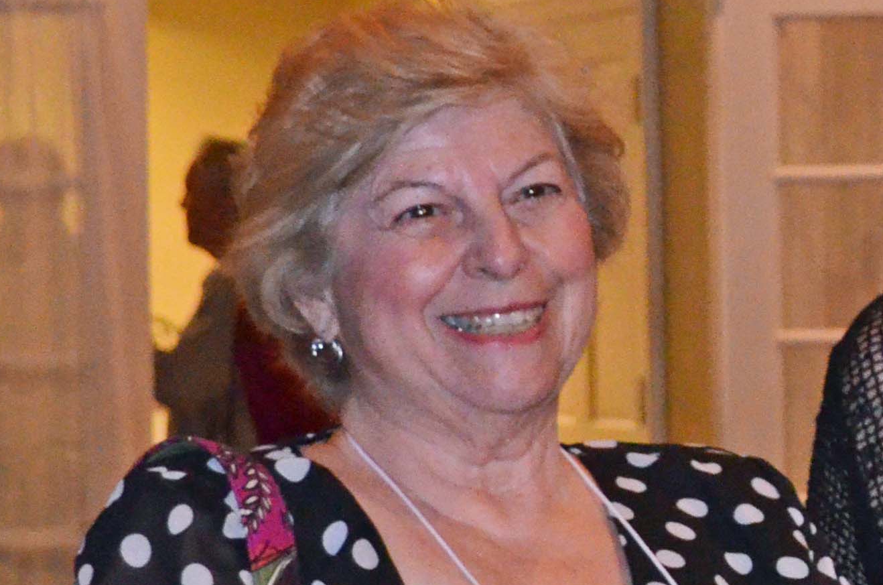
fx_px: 3843
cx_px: 1452
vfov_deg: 8.7
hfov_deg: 12.3
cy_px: 218
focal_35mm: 157
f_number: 4.5
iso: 3200
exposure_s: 1/60
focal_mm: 28
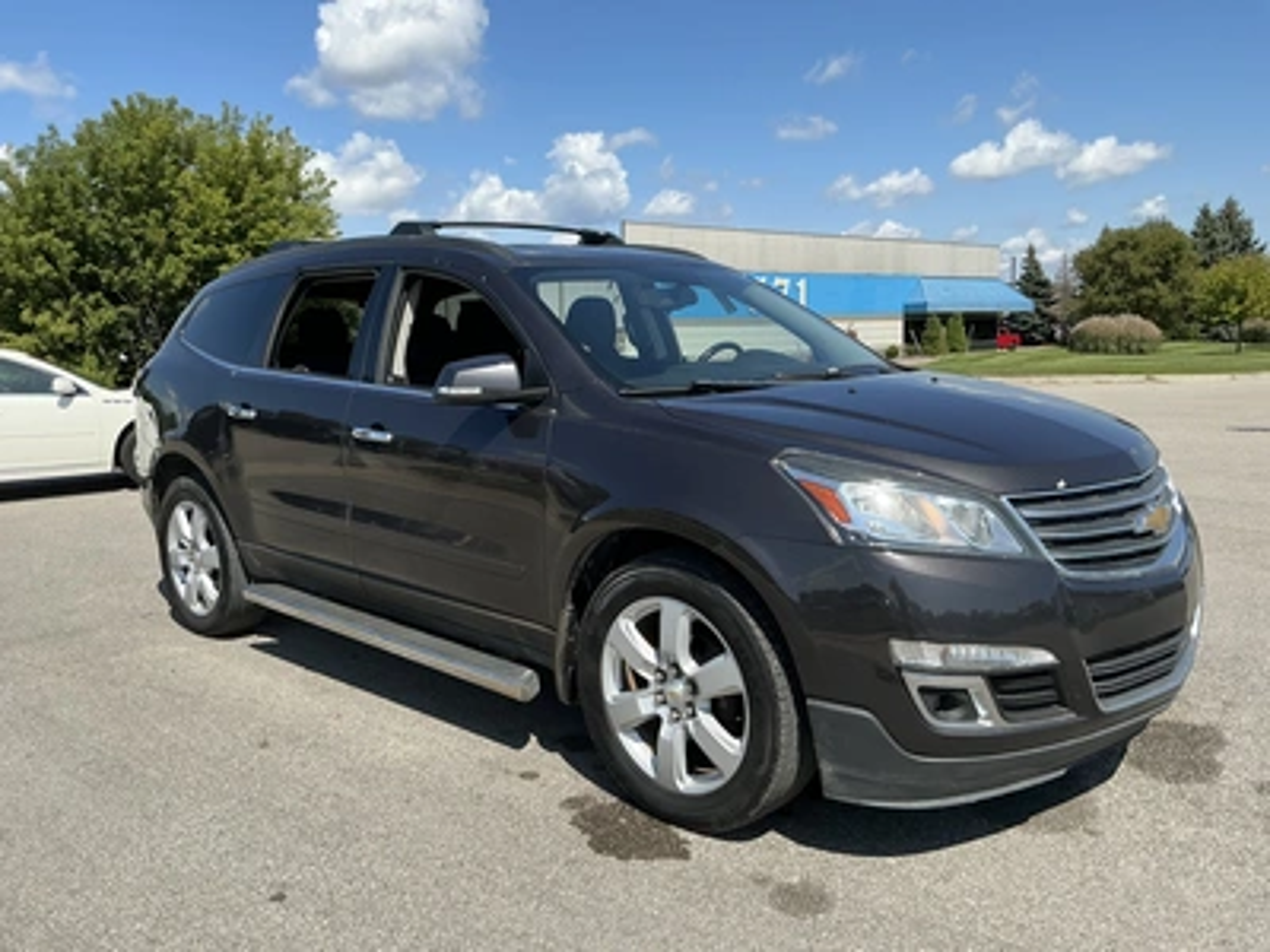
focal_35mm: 28
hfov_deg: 63.4
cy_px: 476
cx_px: 635
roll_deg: +2.2
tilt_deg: -6.6
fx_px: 1027
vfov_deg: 49.7
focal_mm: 3
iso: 25
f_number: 1.8
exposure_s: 1/1626
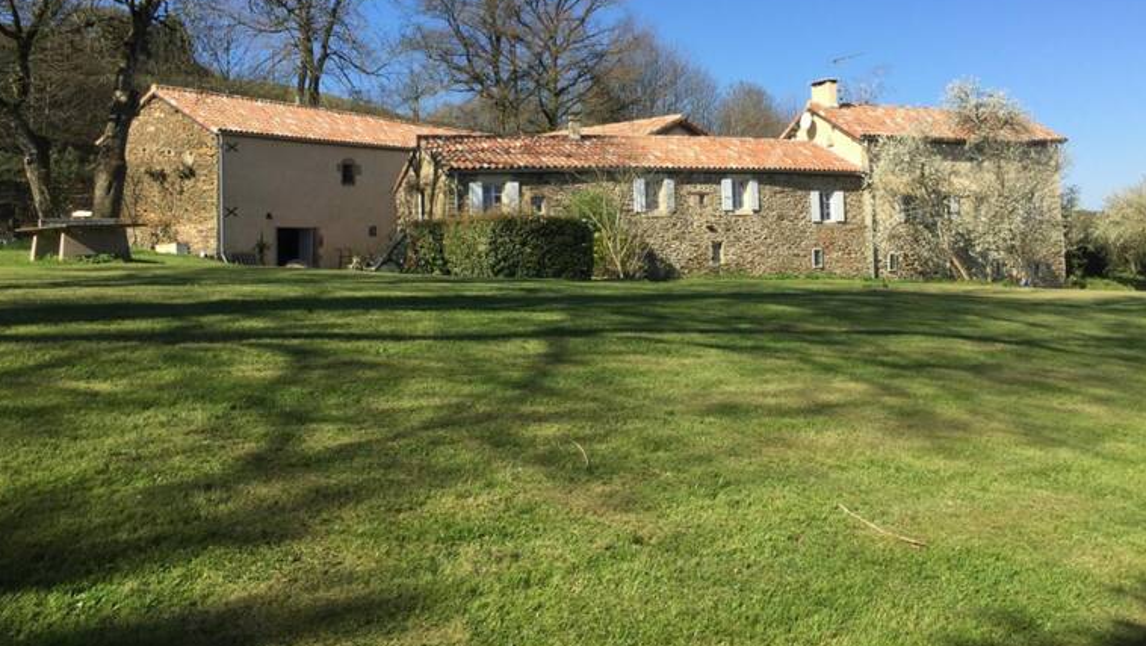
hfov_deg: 61.0
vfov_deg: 36.4
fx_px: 973
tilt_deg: +1.5
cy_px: 219
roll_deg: +0.9
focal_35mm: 32
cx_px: 570
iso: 32
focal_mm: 4.15
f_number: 2.2
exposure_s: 1/1721
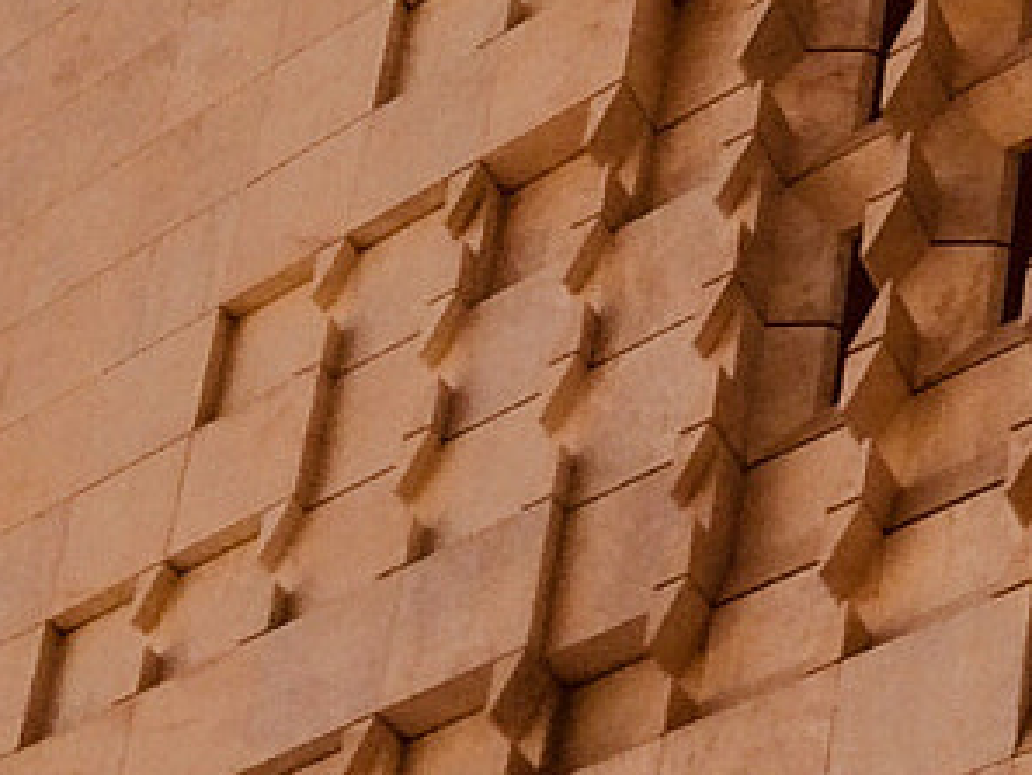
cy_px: -893
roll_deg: +1.1
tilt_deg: +34.8
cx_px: 1831
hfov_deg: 11.7
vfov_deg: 8.9
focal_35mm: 156
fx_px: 4653
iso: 32
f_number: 2.2
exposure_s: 1/3425
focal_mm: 4.15
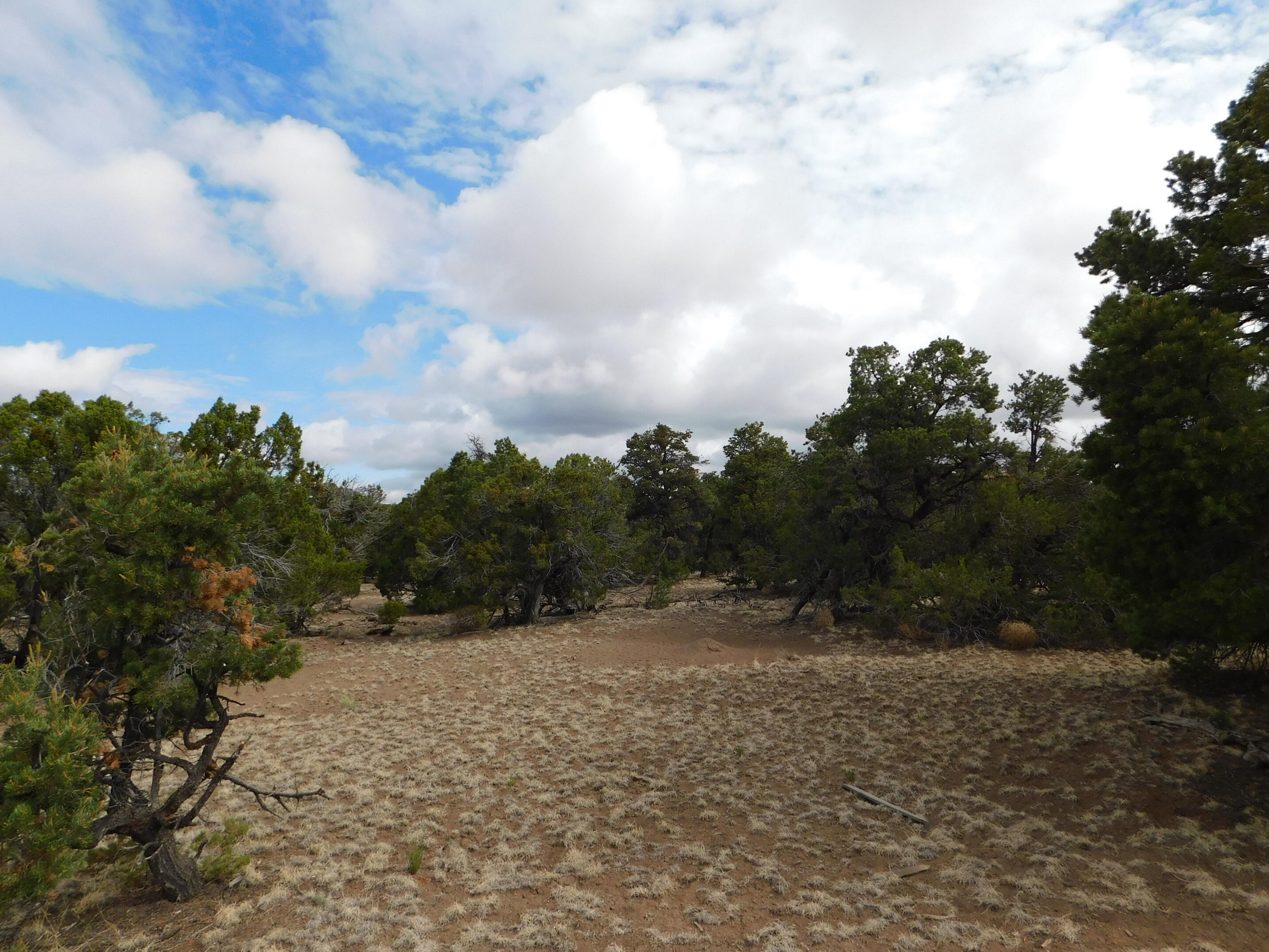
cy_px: 473
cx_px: 635
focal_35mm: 24
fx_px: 880
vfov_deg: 56.8
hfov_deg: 71.6
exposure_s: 1/500
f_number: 6
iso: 125
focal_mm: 4
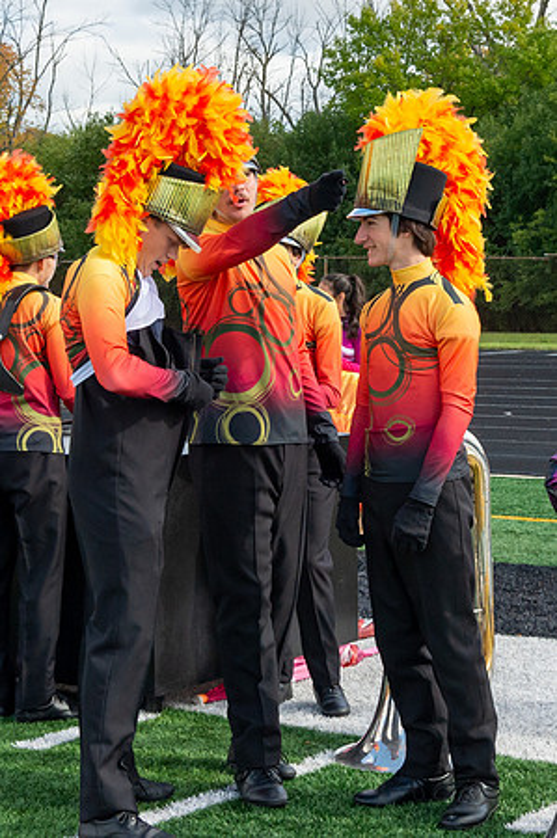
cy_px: 323
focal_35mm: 85
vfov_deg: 23.9
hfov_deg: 16.0
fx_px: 1974
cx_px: 358
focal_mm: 46
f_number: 10
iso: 1600
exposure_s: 1/1600
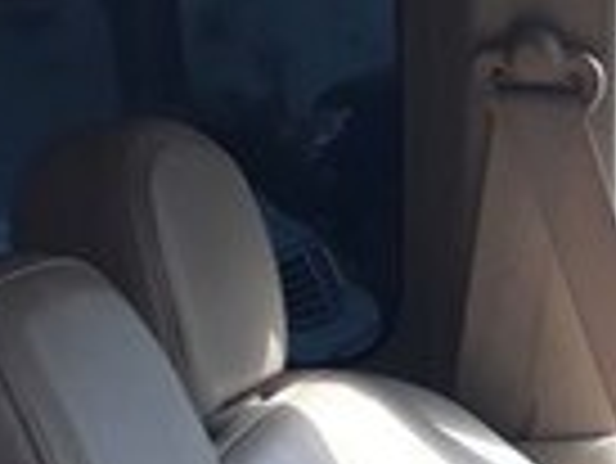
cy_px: 1106
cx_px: 1245
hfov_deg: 13.1
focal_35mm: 130
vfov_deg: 10.0
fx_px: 2315
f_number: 1.9
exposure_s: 1/130
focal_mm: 3.6
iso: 40
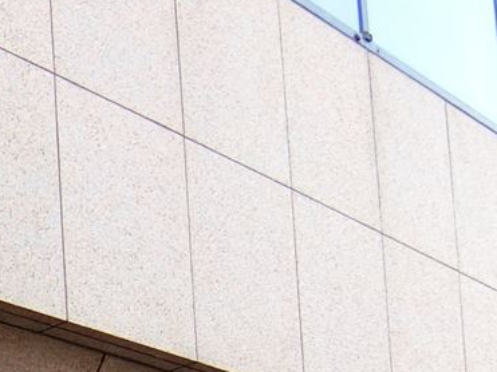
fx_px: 1177
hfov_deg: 17.9
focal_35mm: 82
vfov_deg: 14.9
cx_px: -446
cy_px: 732
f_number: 2.7
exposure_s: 1/125
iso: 125
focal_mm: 4.06
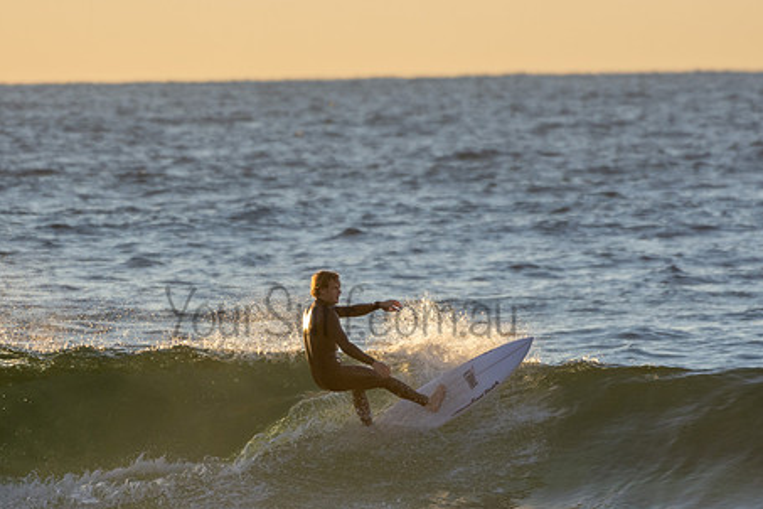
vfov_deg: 1.9
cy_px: 297
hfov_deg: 2.8
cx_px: 339
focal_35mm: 730
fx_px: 15471
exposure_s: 1/1000
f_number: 5.6
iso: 320
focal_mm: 380
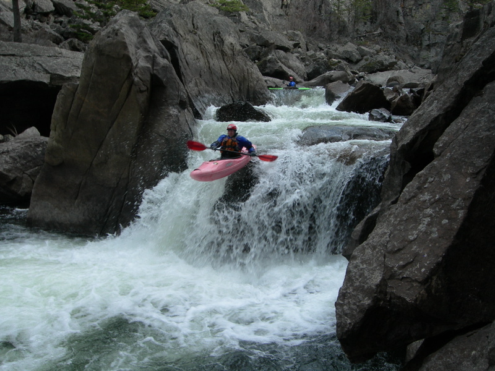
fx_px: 543
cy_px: 186
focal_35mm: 38
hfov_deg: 49.0
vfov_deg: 37.7
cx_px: 248
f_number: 4.8
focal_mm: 7.8
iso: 54
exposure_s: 1/117
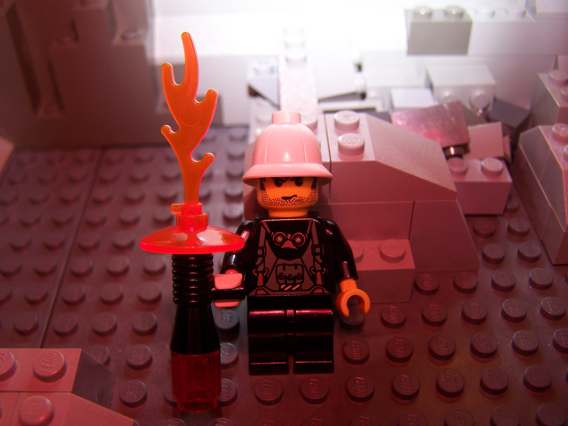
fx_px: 624
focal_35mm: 38
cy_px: 213
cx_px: 284
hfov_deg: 49.0
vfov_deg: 37.7
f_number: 2.8
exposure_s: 1/60
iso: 80
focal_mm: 6.3
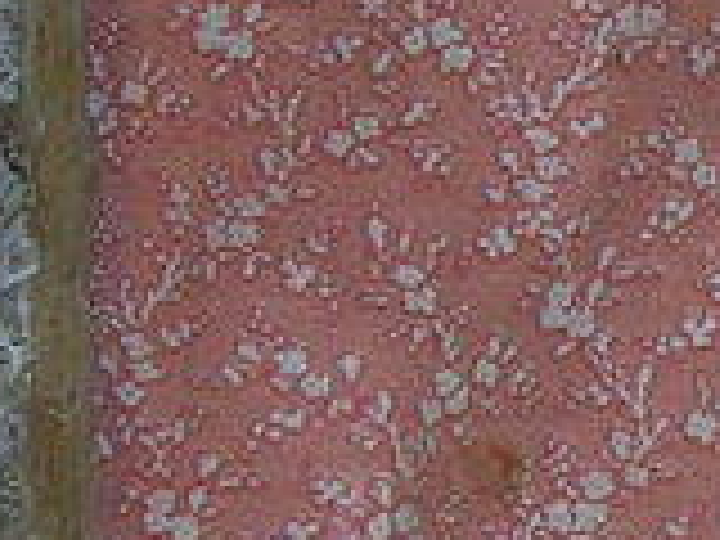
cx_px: 1652
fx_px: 4950
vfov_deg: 6.2
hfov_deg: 7.8
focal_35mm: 238
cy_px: 333
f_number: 2.8
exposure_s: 1/60.1
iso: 50
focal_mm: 5.8
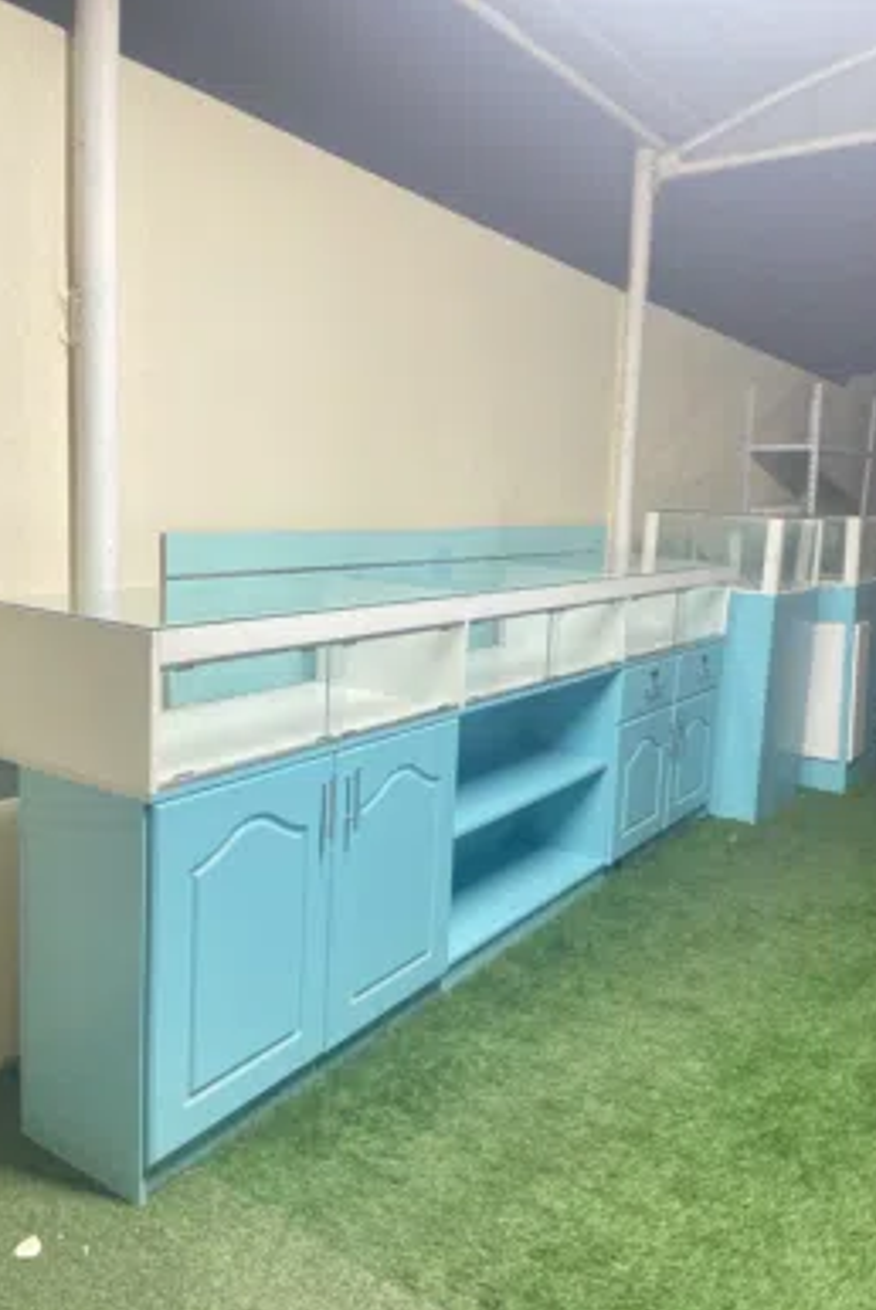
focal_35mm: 28
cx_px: 445
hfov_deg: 46.5
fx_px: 1020
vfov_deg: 65.4
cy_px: 648
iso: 320
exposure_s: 1/33
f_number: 1.8
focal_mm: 4.25
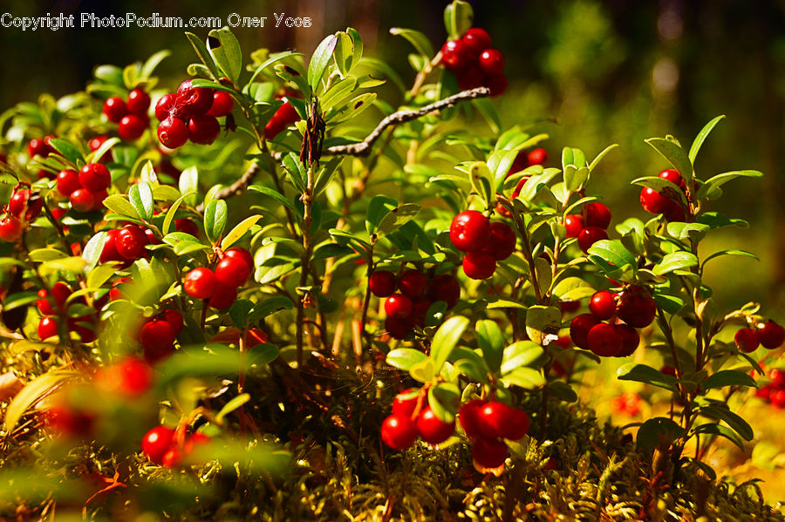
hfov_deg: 43.6
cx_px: 392
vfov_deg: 29.8
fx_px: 981
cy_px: 261
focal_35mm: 45
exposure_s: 1/200
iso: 100
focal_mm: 30
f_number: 5
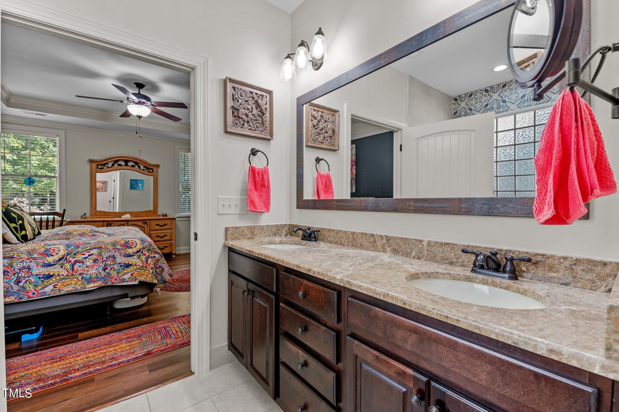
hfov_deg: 100.4
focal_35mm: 15
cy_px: 206
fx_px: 258
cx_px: 310
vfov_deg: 77.2
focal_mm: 15
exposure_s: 1/6
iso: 400
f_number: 6.3
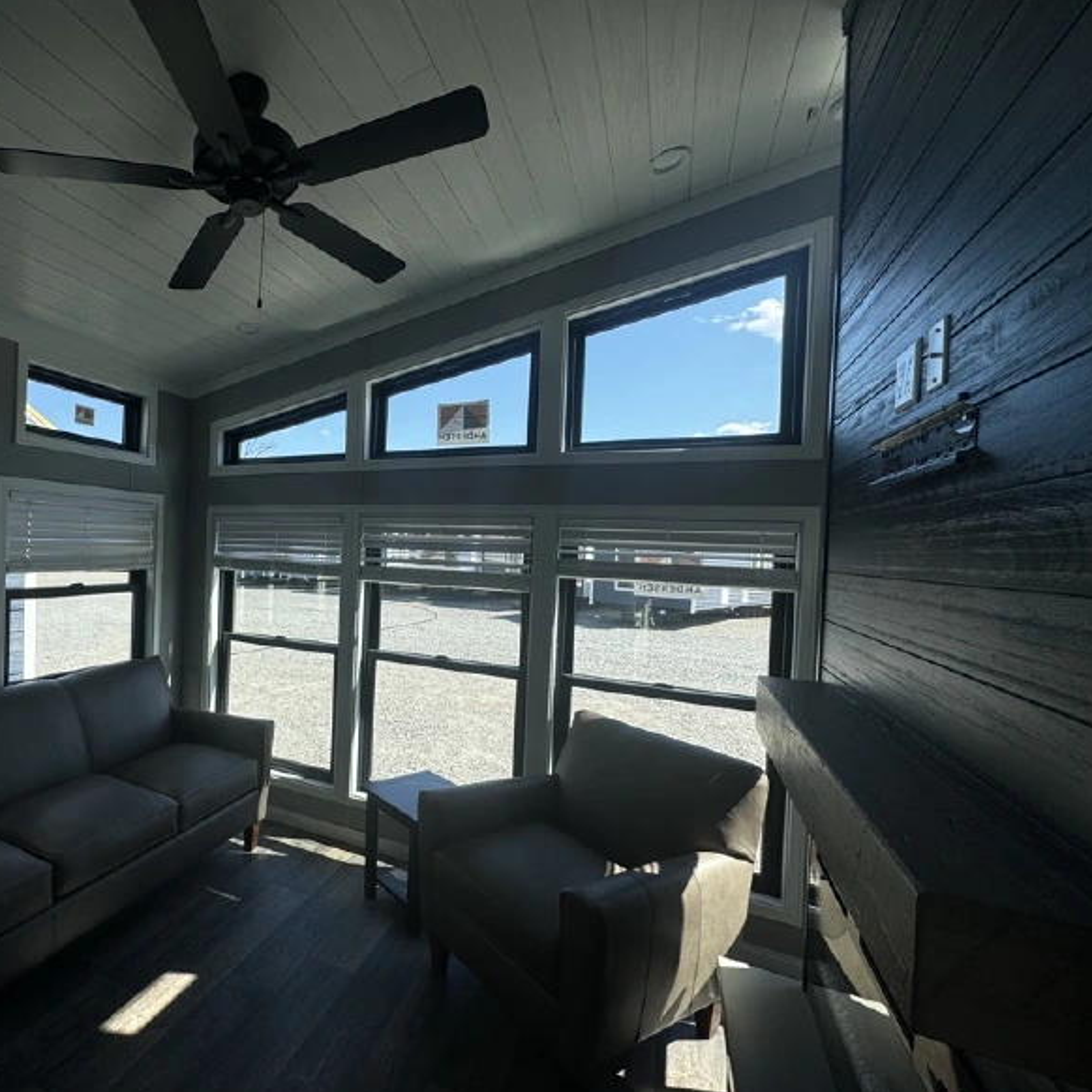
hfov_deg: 80.7
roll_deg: -2.9
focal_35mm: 17
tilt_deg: -1.5
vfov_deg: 84.0
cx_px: 349
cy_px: 555
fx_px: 607
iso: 50
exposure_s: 1/636
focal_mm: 2.22
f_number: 2.2
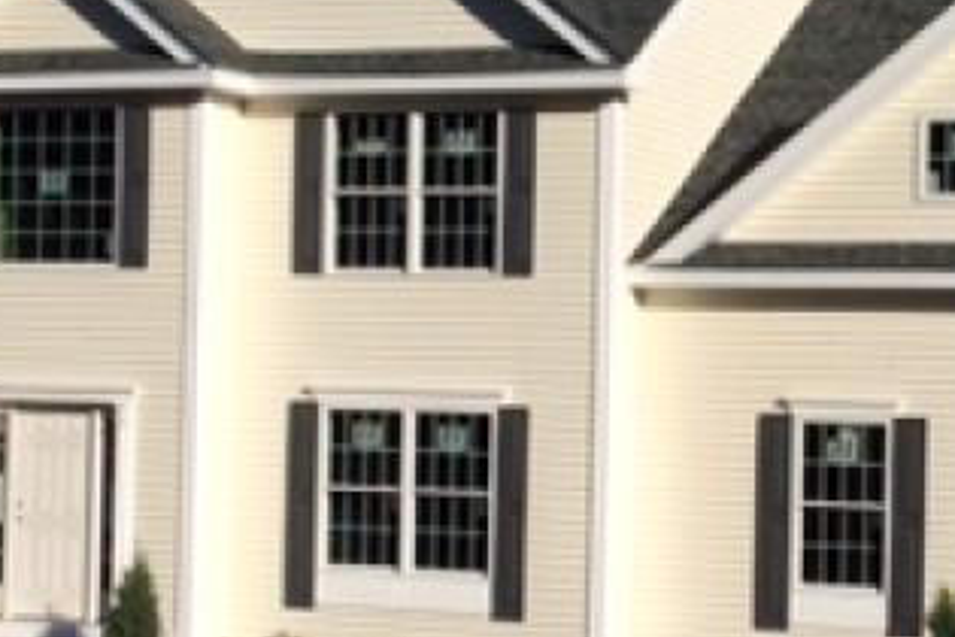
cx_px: 900
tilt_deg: -2.4
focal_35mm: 98
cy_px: 394
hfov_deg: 20.3
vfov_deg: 14.0
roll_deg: -0.7
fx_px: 2600
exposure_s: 1/4566
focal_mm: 4.15
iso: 32
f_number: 2.2
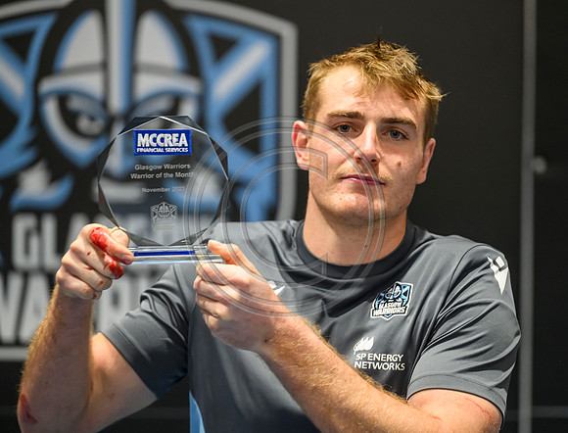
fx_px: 3159
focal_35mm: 191
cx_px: 325
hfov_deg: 10.3
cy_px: 216
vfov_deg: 7.8
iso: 4000
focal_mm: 175
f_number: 3.2
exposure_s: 1/160
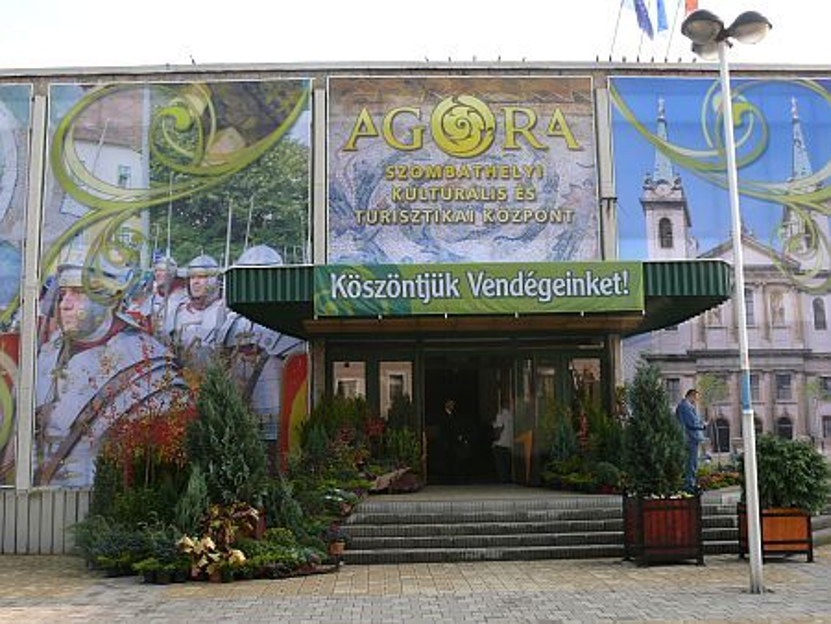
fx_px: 961
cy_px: 312
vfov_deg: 36.0
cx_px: 416
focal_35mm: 40
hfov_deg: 46.8
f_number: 4.5
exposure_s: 1/200
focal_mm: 8
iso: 100
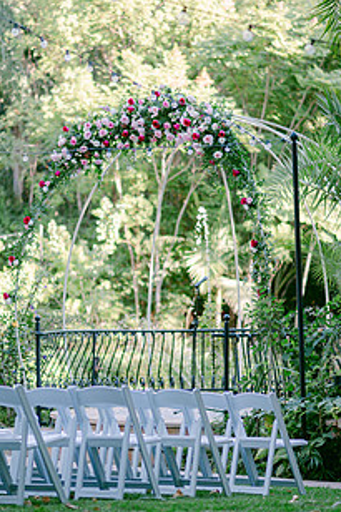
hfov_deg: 11.0
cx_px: 126
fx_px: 1764
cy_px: 289
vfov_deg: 16.5
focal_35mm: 124
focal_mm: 85
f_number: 1.8
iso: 400
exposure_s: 1/1600
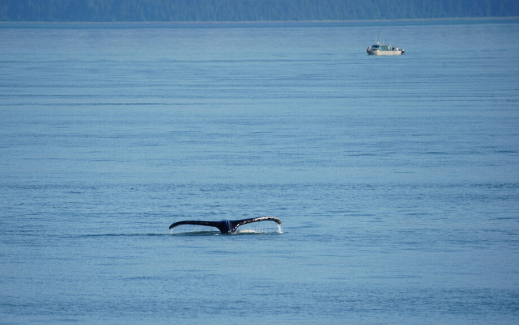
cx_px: 230
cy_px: 191
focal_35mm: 588
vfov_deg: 2.2
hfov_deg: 3.6
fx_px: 8317
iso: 160
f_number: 7.1
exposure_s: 1/500
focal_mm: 516
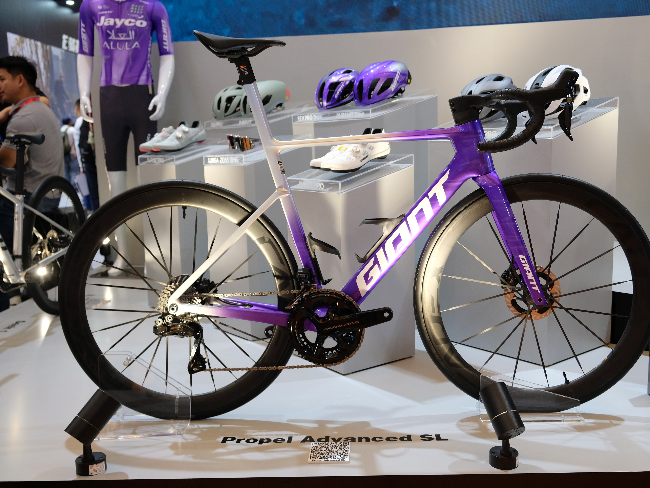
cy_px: 246
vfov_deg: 40.7
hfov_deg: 52.5
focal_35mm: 35
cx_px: 356
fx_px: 657
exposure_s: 1/80
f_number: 4
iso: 400
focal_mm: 21.4
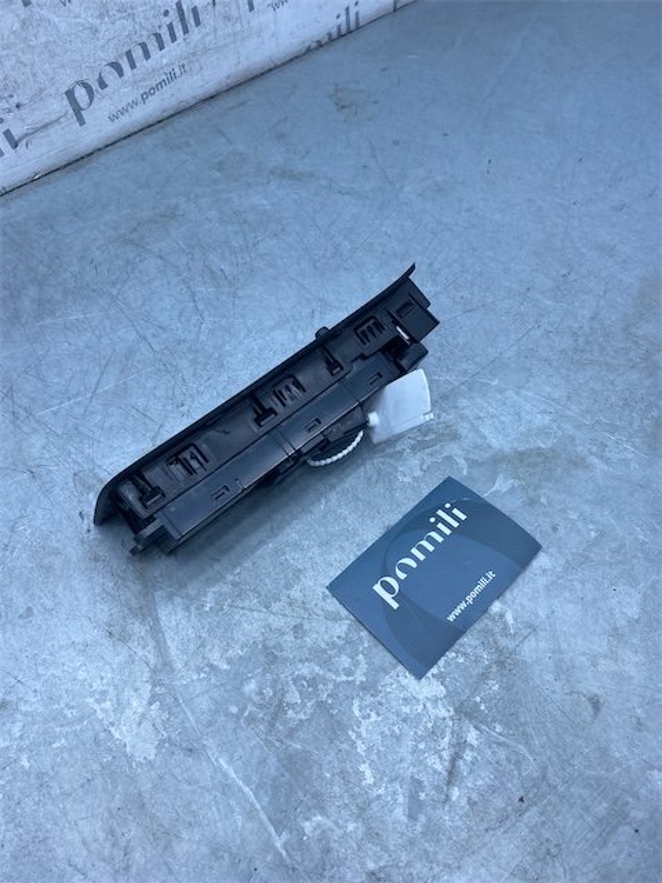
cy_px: 442
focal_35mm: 26
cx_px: 331
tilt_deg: -56.3
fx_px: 663
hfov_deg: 53.1
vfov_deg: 67.3
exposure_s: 1/767
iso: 32
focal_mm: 4.25
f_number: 1.8
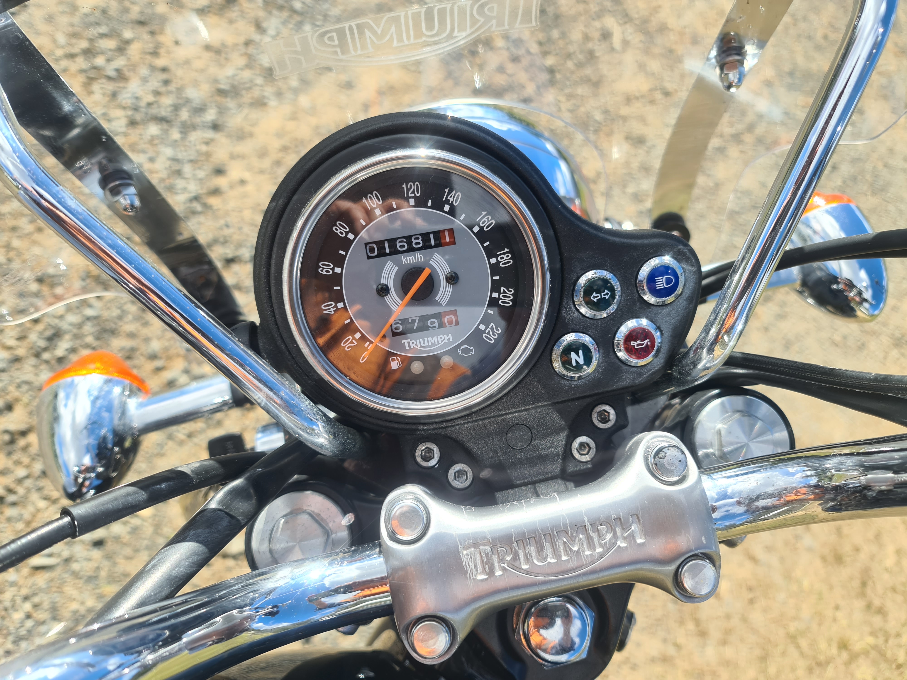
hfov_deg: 69.4
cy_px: 340
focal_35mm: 25
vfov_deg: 54.9
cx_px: 454
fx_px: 655
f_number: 1.8
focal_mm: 7
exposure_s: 1/319
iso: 50
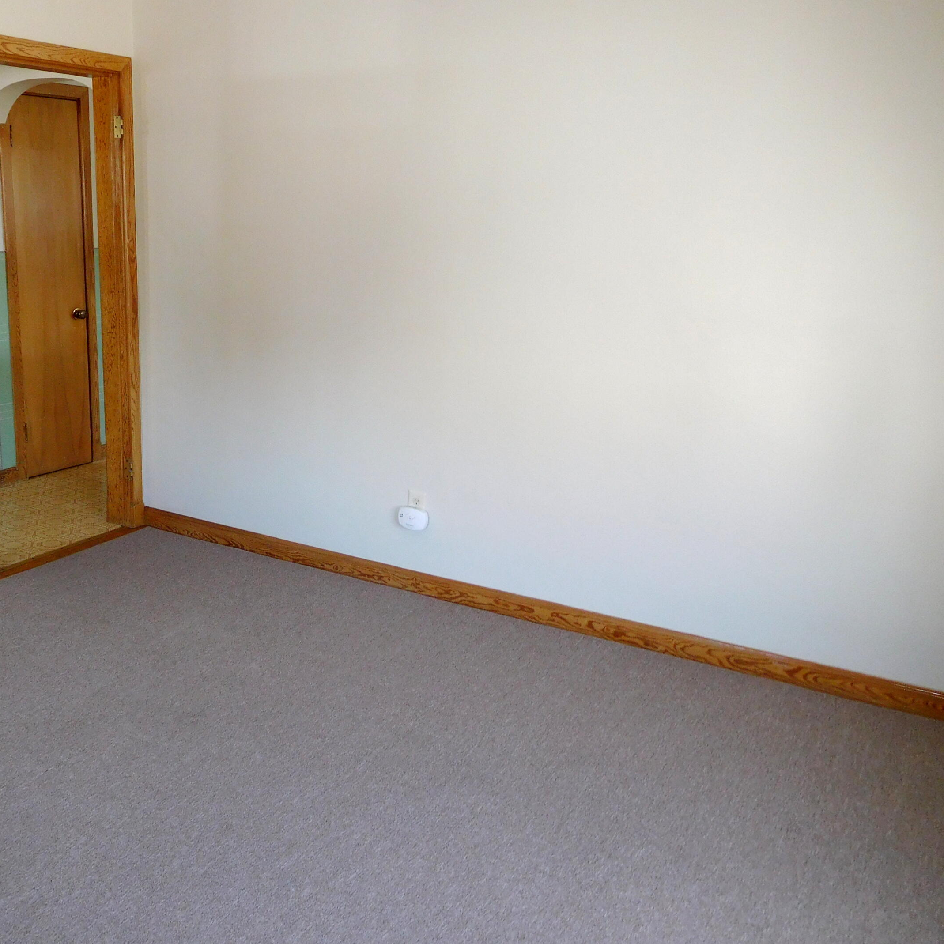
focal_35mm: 31
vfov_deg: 52.5
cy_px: 453
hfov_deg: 51.5
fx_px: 956
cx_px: 307
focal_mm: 4.5
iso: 250
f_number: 3.4
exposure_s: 1/30
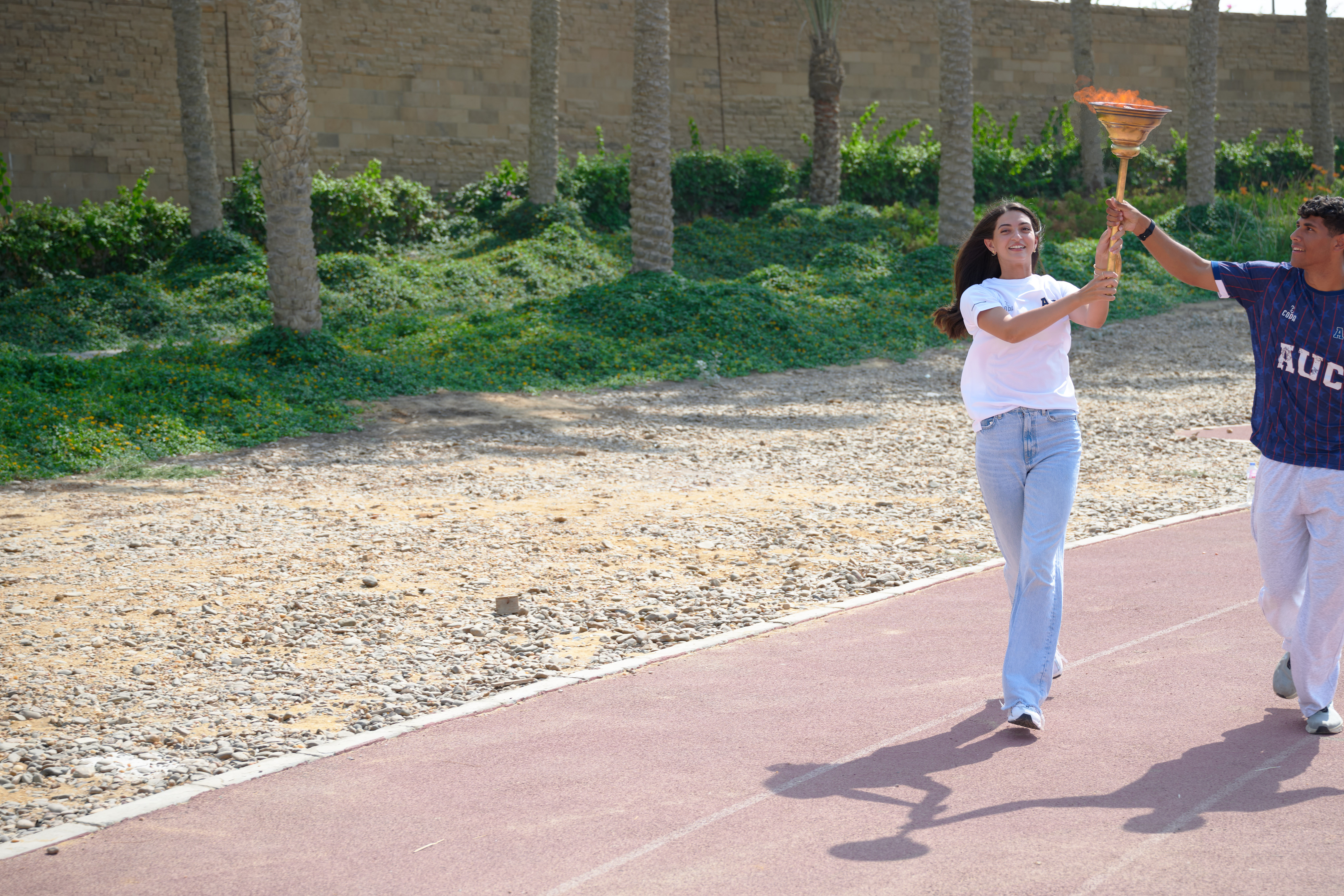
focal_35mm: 65
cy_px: 428
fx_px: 2426
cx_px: 775
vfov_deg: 20.9
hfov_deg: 30.9
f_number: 4
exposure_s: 1/400
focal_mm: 54
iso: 64
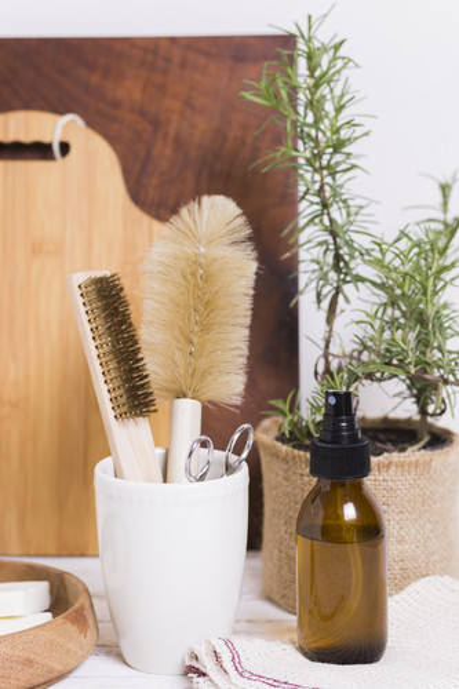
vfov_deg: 27.0
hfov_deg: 18.2
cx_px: 230
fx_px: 1435
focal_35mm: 75
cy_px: 344
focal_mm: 50
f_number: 4
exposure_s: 1/160
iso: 160
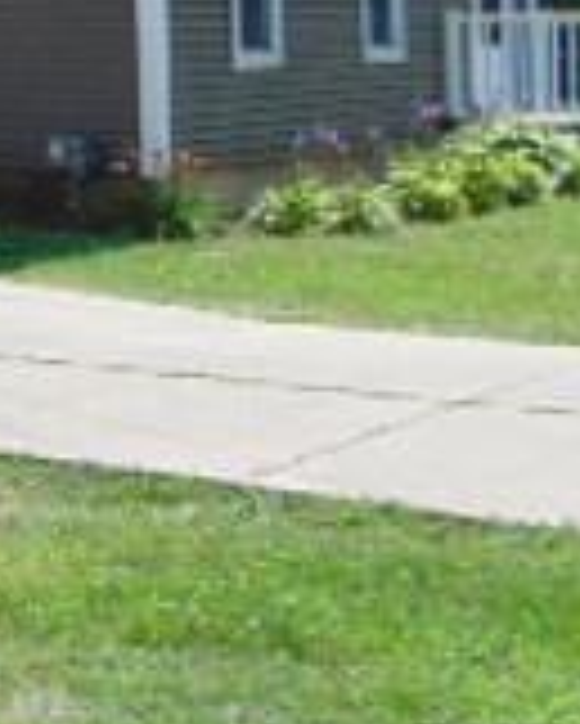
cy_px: -13
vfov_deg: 19.2
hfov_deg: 13.8
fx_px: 2079
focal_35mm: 97
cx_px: -526
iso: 80
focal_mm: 4.5
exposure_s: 1/640
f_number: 3
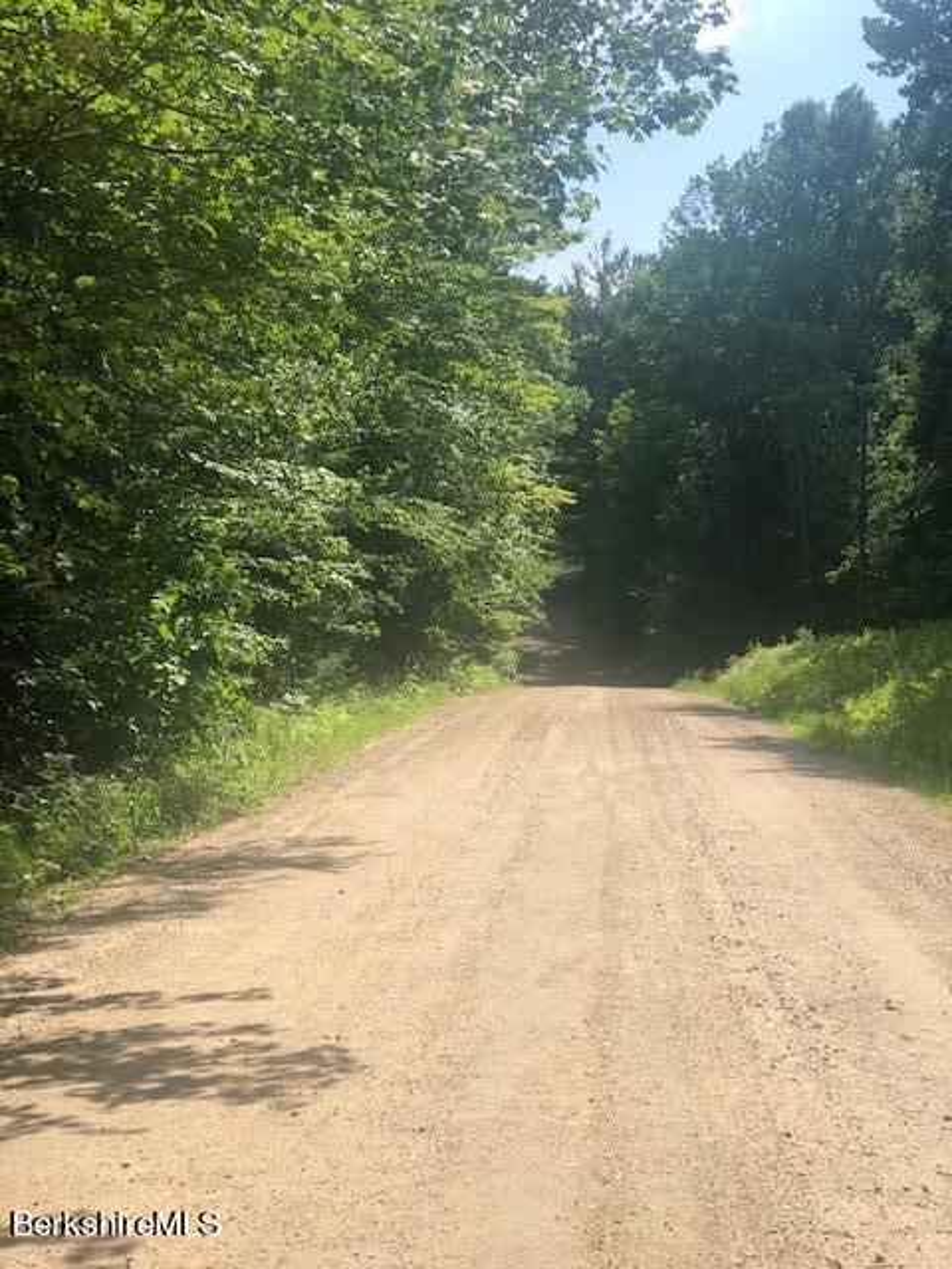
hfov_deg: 25.7
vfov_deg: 33.8
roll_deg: -0.4
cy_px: 634
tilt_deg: -2.4
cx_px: 476
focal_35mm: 57
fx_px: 2090
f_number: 2.8
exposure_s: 1/585
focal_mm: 6.6
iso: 20
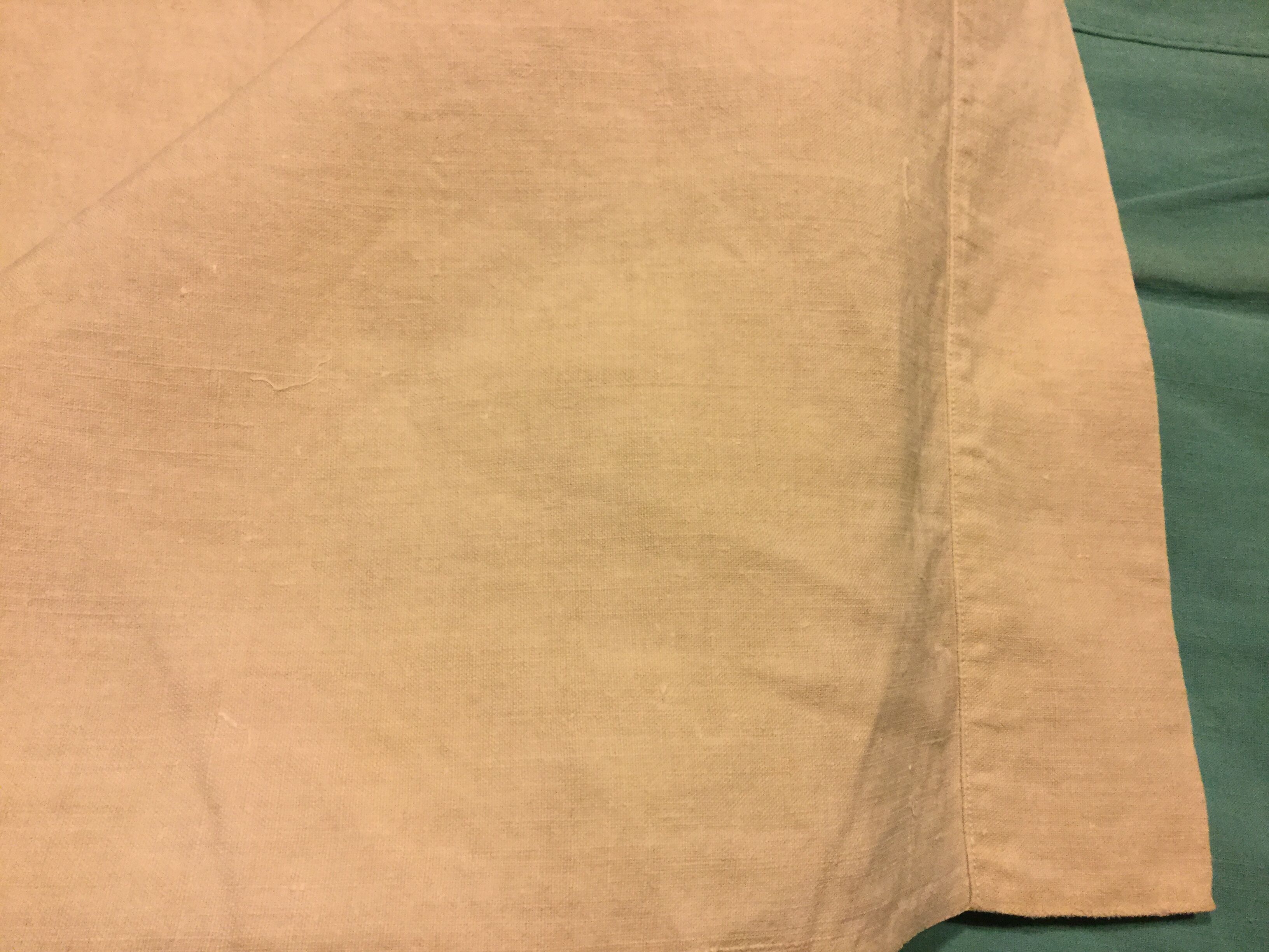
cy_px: 476
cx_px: 634
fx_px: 1136
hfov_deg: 58.4
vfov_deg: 45.4
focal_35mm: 31
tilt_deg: -73.6
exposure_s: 1/33
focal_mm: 3.3
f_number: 2.4
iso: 125
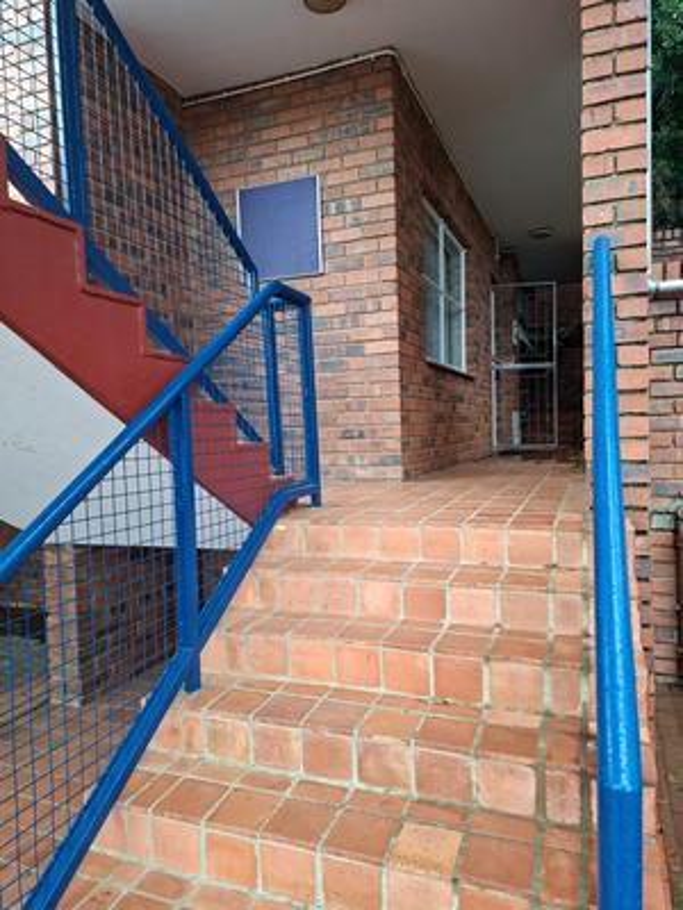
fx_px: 605
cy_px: 455
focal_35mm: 23
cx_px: 342
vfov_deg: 73.9
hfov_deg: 58.9
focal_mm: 5.54
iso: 80
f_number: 1.8
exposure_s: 1/100
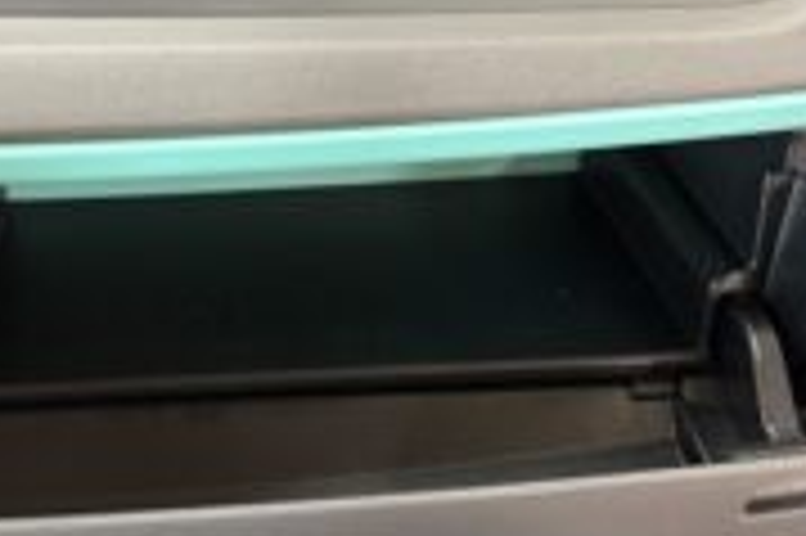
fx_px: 1185
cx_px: 248
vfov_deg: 25.1
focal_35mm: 53
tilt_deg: -46.4
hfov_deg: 37.0
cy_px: 124
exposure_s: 1/33
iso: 400
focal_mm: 5.96
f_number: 1.6
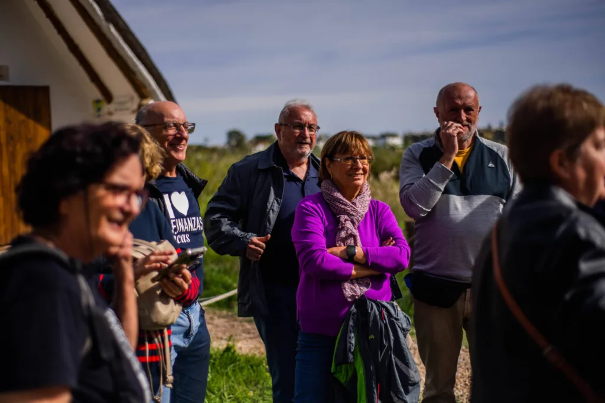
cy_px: 202
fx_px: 840
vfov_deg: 27.0
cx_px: 302
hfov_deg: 39.6
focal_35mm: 50
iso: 160
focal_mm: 50
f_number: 1.8
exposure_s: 1/8000
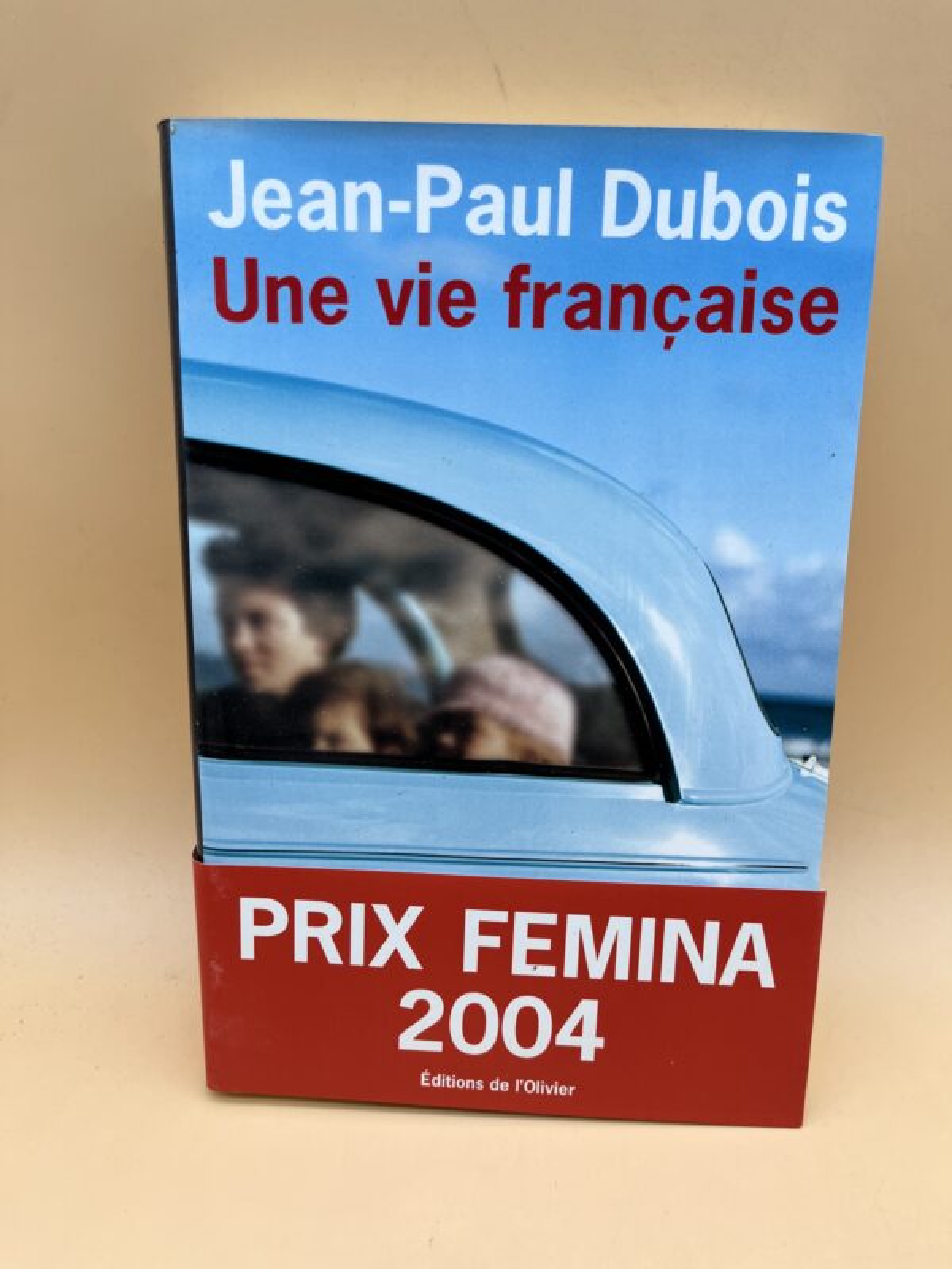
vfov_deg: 67.3
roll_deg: +0.3
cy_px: 634
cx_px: 476
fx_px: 953
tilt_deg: -27.0
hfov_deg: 53.1
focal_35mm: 26
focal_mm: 5.1
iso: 40
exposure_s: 1/269
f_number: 1.6
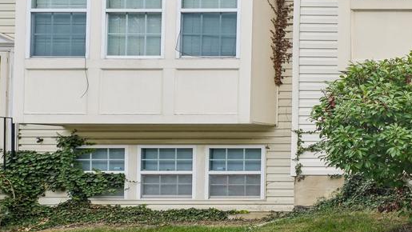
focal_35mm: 41
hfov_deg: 32.5
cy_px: 1
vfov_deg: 27.4
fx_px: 448
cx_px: 569
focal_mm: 14
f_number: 8
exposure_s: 1/160
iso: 100
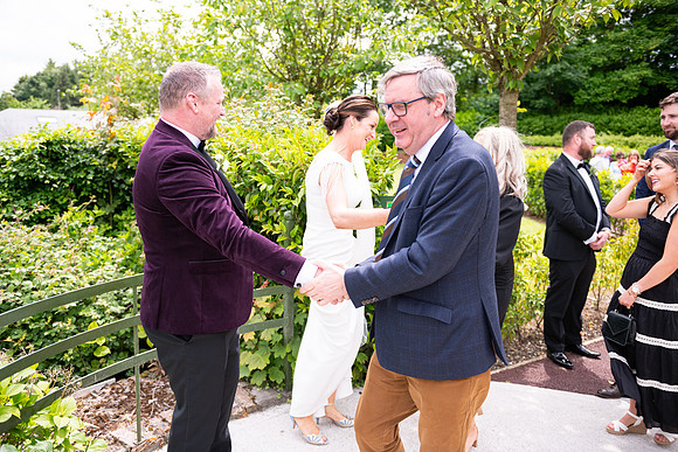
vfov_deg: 45.0
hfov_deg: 63.6
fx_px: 546
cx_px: 339
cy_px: 226
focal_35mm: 29
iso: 250
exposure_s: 1/1250
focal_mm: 29
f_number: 3.5
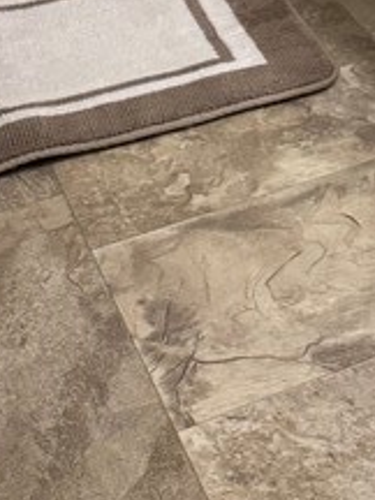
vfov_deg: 13.4
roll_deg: +0.2
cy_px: -644
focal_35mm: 114
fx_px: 1647
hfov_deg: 12.1
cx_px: 634
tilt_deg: -5.6
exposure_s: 1/120
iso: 160
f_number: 1.78
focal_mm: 6.76
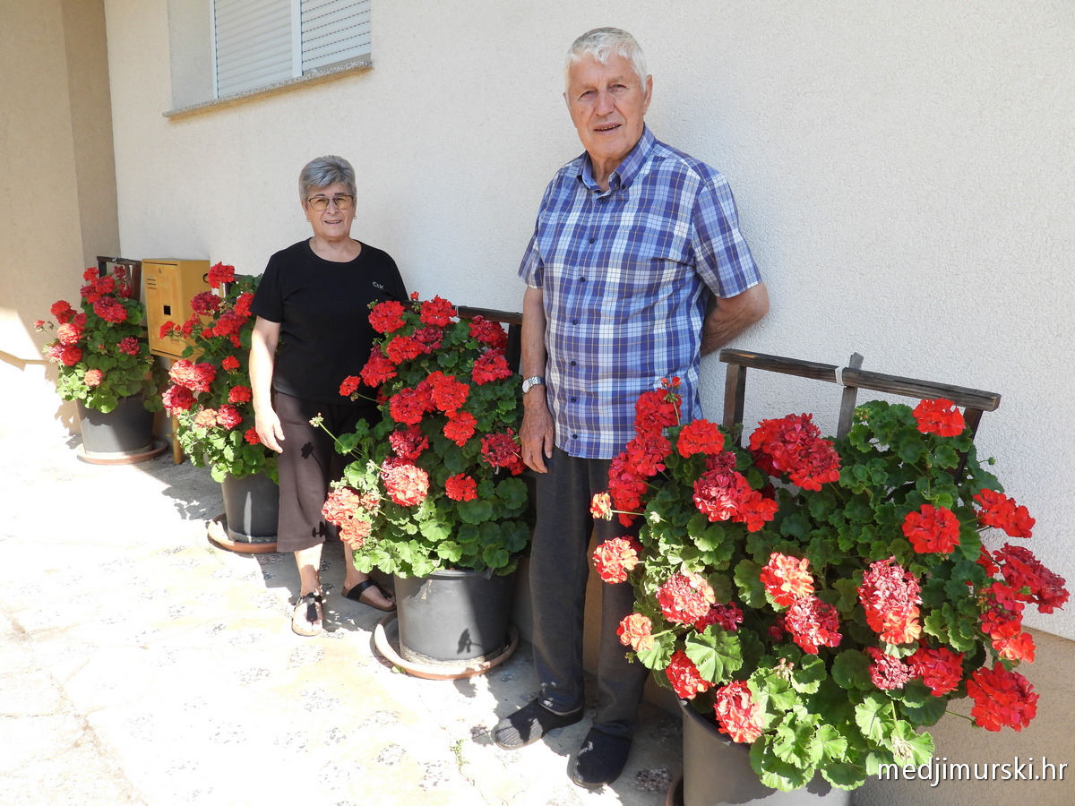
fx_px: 745
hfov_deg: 71.6
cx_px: 538
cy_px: 403
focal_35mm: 24
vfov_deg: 56.8
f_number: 2.8
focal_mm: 4.3
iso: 100
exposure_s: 1/400
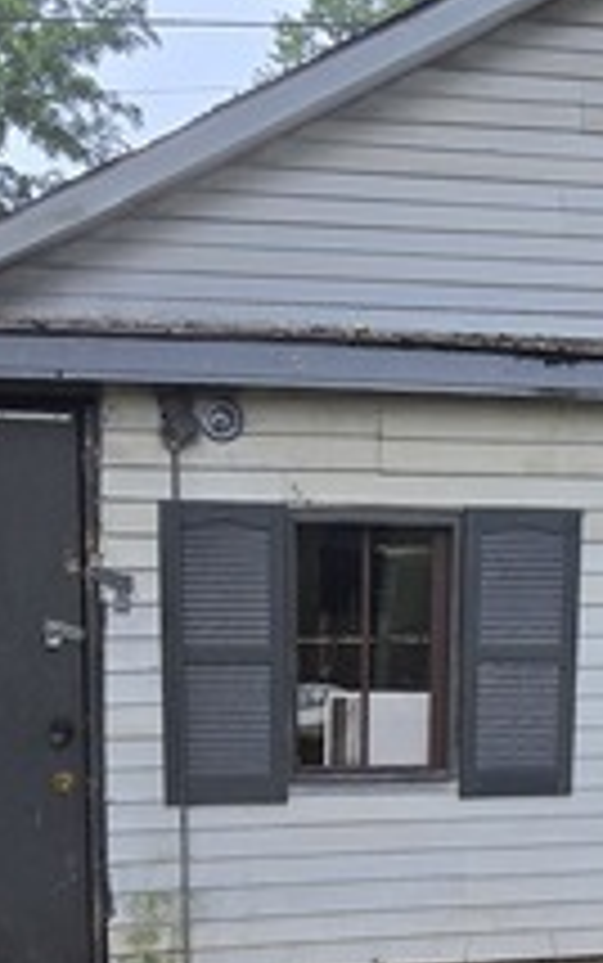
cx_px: 578
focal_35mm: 43
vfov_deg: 45.6
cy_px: 630
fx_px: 1129
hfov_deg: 28.4
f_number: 2.2
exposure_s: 1/100
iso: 400
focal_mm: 2.2
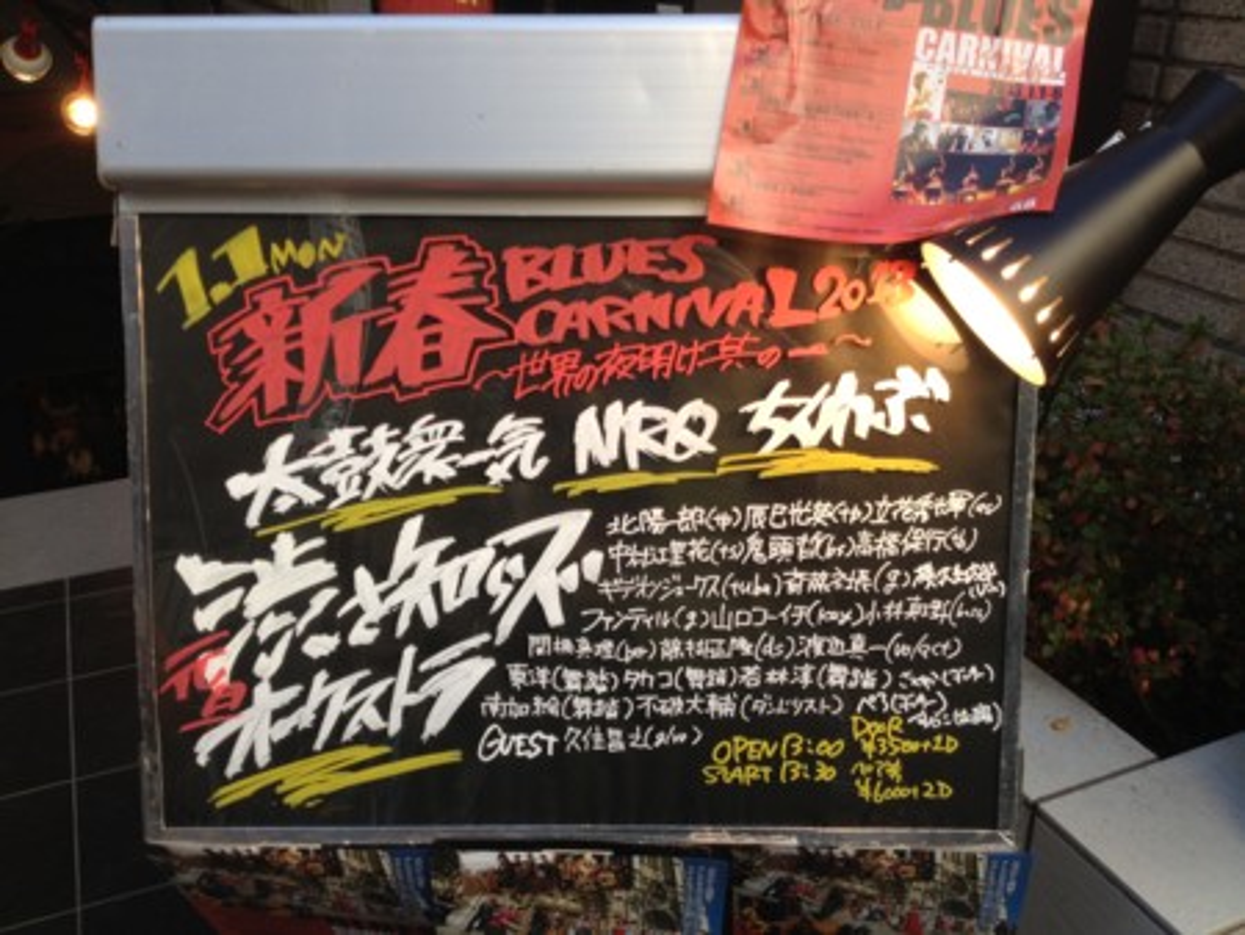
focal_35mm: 35
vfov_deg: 40.7
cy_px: 468
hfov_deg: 52.6
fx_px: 1259
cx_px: 622
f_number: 2.4
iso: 64
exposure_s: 1/147
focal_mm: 4.28
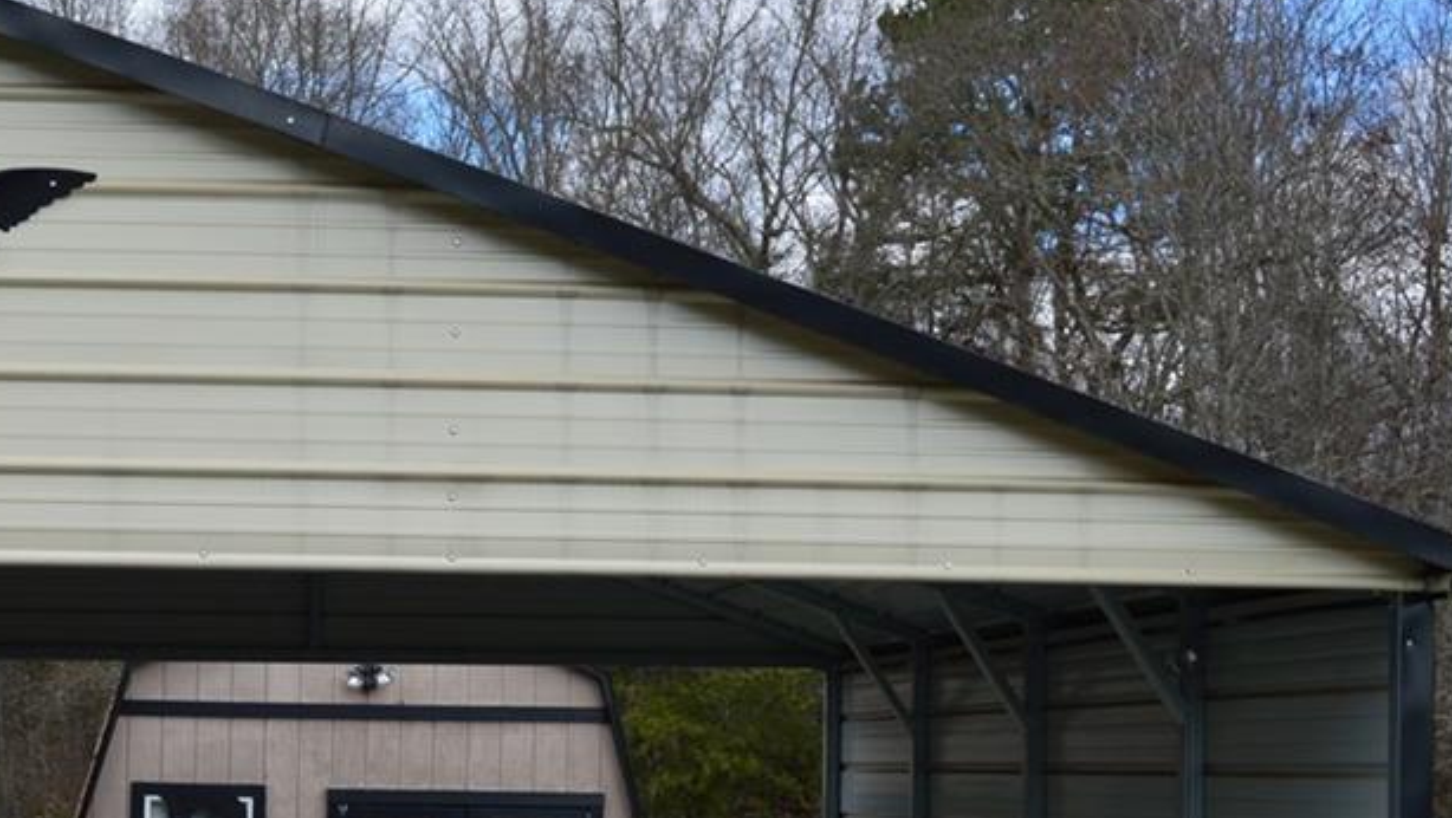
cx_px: 272
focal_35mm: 68
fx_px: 2619
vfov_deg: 17.4
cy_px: 768
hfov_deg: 30.2
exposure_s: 1/400
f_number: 11
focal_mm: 26
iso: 400
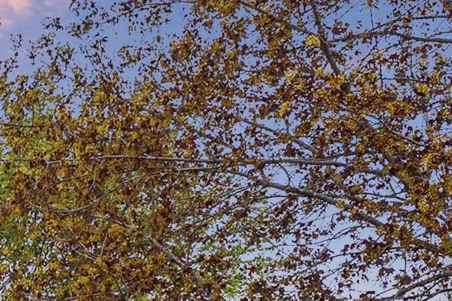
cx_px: -180
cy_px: 630
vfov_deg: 10.7
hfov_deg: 16.5
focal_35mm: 115
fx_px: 1442
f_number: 10
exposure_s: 1/125
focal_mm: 26
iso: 250
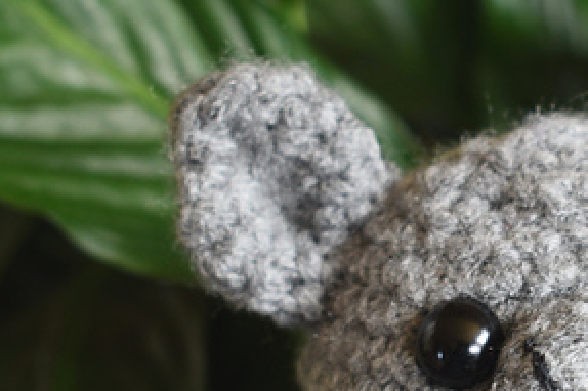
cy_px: 343
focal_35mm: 134
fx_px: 2187
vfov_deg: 10.2
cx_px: 539
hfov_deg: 15.1
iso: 640
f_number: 4.8
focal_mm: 40
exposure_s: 1/60
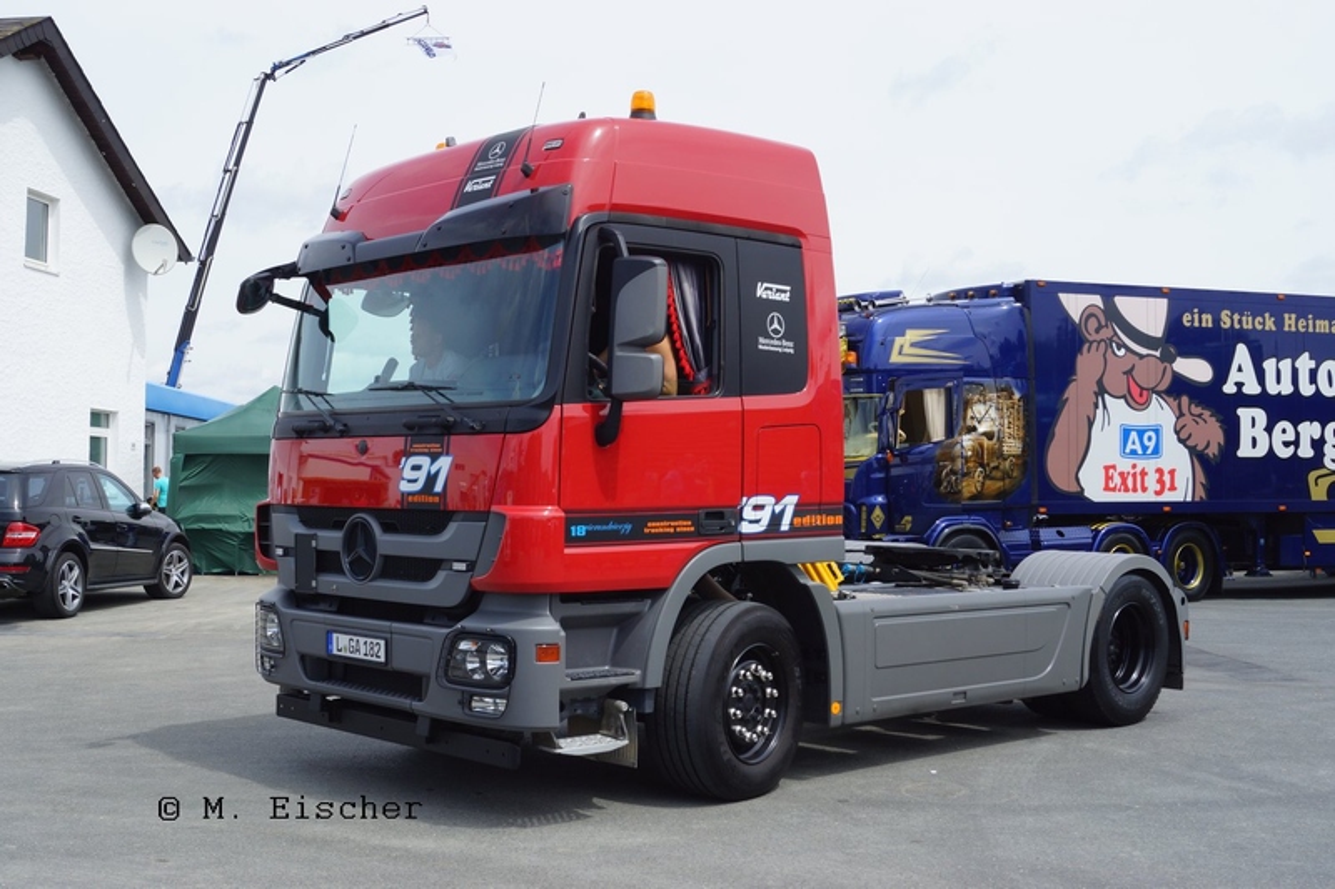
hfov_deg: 49.6
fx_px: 1446
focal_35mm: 39
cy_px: 444
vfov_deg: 34.2
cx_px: 668
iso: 100
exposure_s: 1/125
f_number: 13
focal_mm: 26
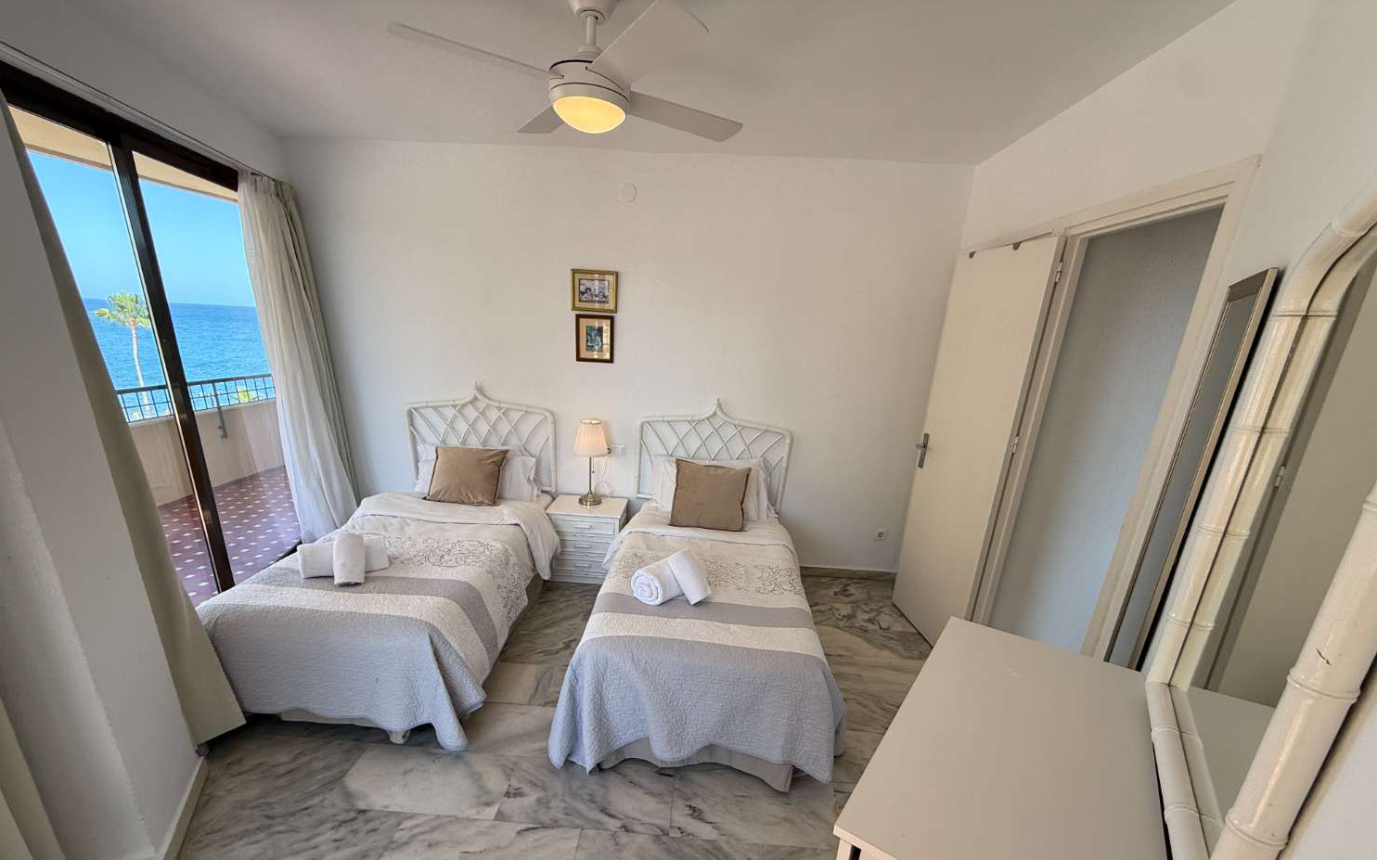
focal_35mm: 15
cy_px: 519
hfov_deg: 101.5
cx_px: 682
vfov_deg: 73.9
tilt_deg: -19.3
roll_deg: -2.9
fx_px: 563
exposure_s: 1/223
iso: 64
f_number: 2.2
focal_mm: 2.22
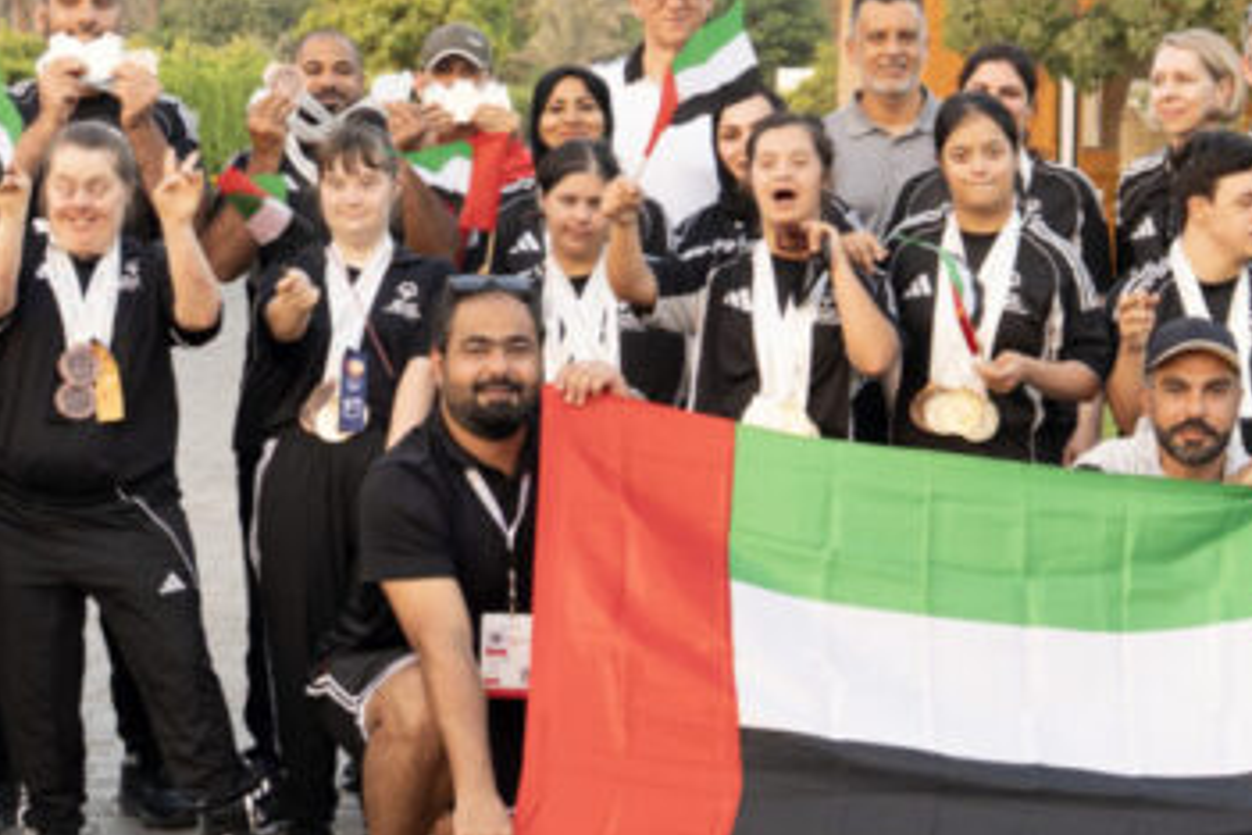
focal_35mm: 105
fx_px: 3651
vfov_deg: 13.0
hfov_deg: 19.4
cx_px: 706
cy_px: 266
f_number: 2.8
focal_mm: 24
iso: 640
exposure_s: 1/250
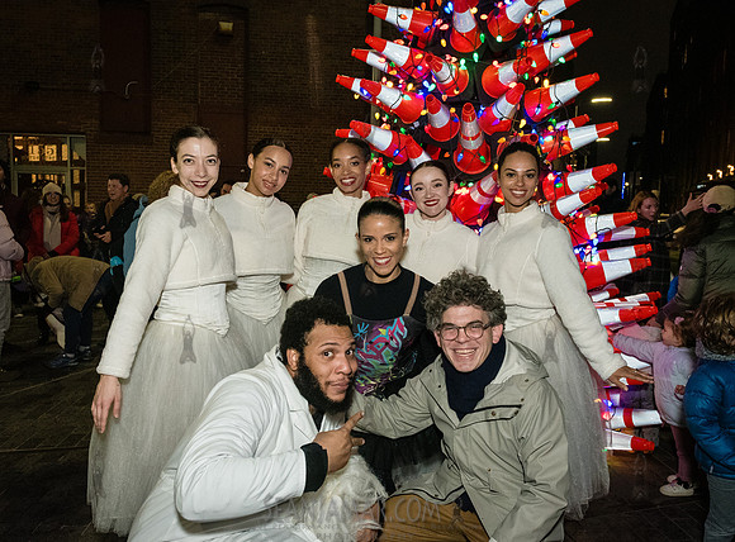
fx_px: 641
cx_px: 374
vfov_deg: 45.8
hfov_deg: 59.6
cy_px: 278
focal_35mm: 30
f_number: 5
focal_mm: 26
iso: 8000
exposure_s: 1/125
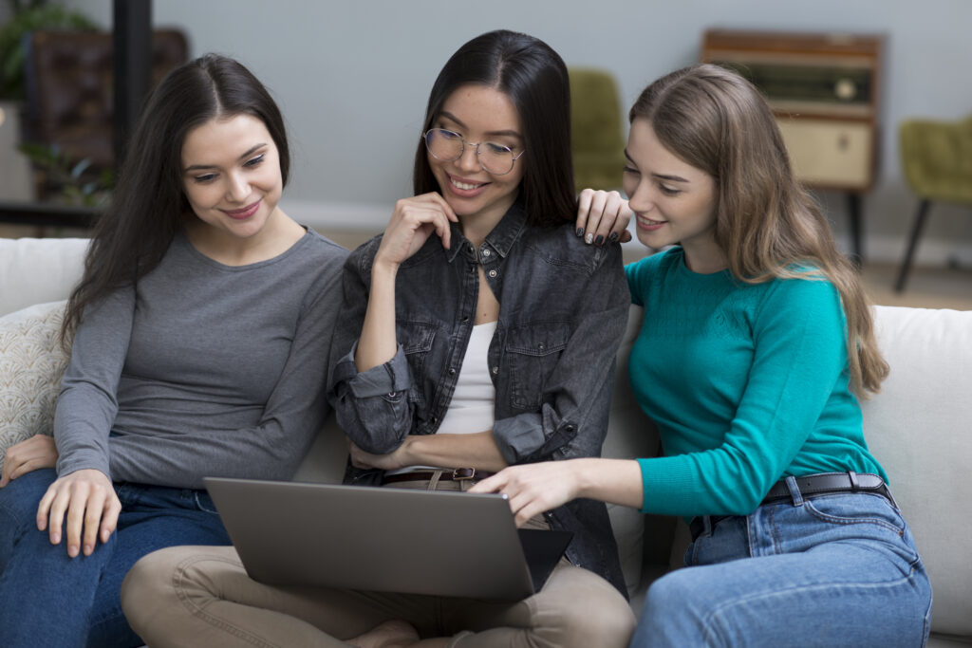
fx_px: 2295
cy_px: 324
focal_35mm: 85
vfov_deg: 16.1
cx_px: 486
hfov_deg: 23.9
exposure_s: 1/160
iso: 125
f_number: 3.2
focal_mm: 85
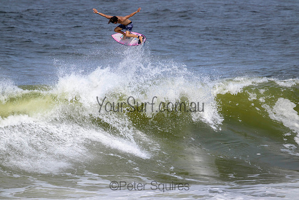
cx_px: 150
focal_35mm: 800
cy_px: 100
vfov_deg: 1.7
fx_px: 6646
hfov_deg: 2.6
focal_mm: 800
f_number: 11
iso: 560
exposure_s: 1/2000
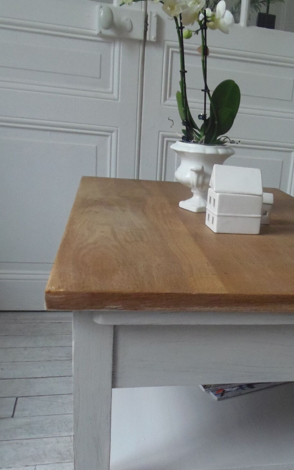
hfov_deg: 32.7
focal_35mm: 38
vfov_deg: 51.4
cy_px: 269
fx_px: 487
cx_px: 234
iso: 320
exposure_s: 1/30
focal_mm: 4.3
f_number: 2.9
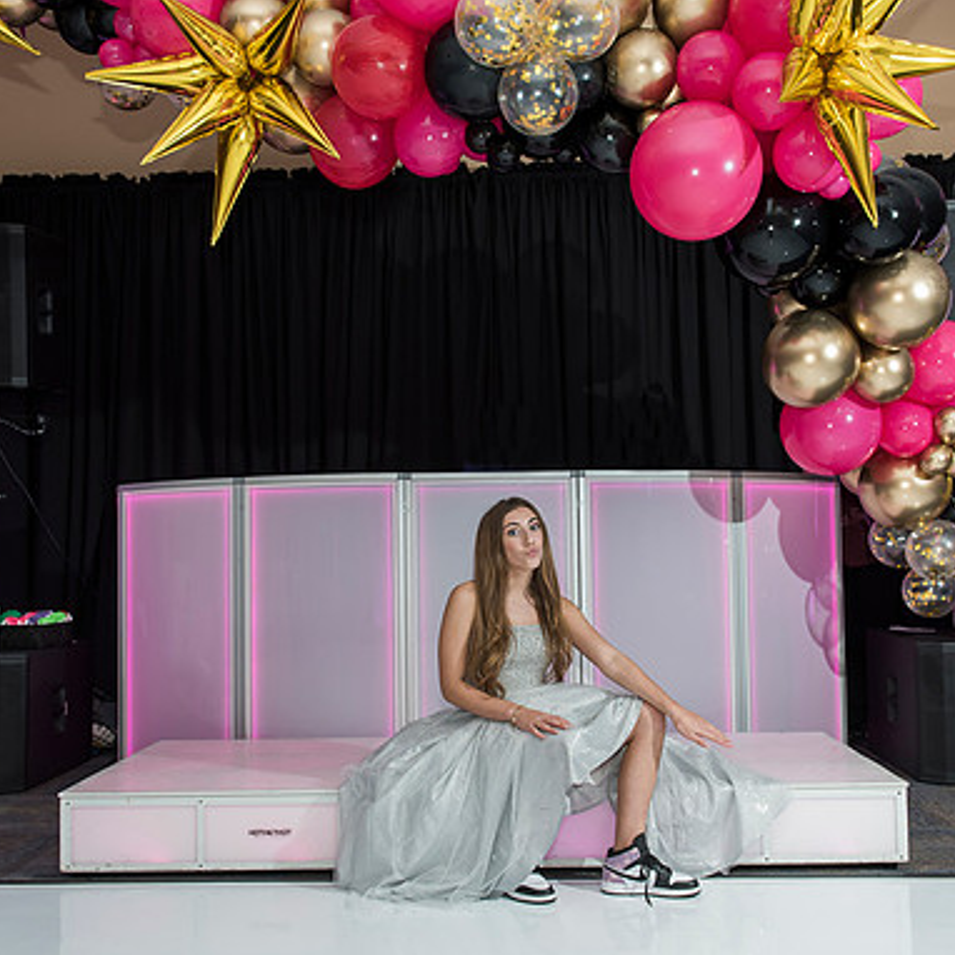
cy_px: 488
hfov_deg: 44.9
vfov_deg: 44.9
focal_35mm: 37
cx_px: 511
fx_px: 1155
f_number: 4
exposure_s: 1/100
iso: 800
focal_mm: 27
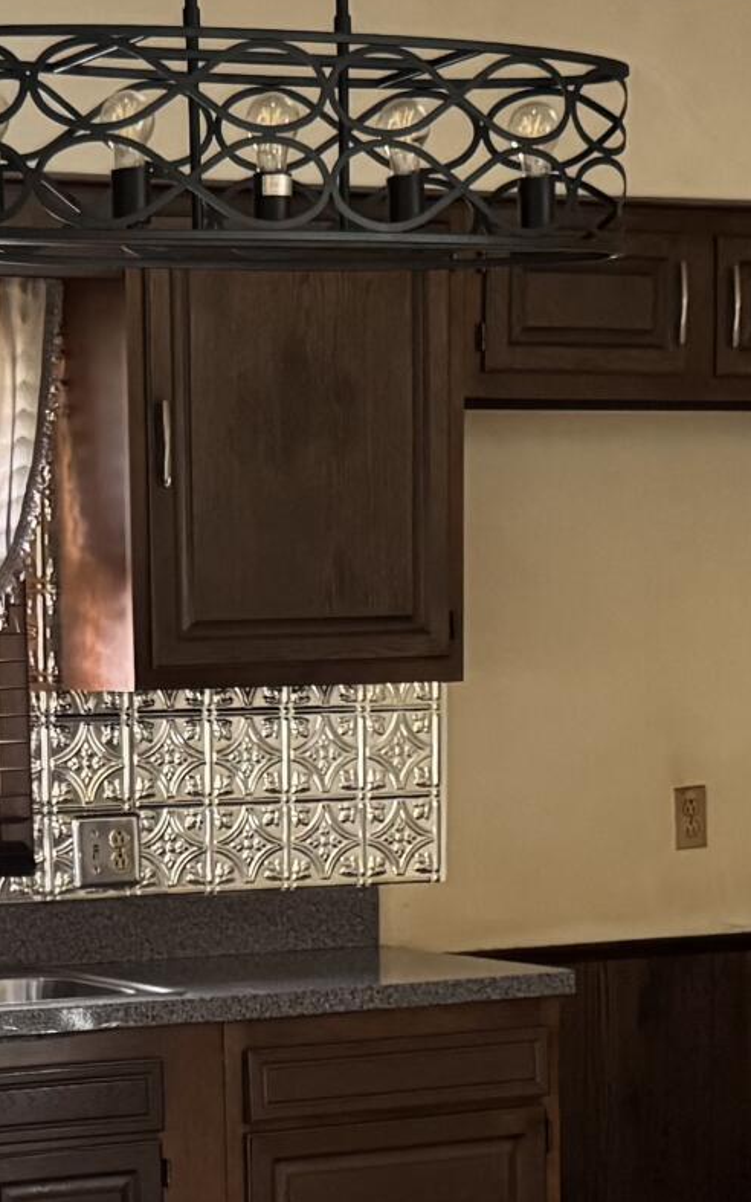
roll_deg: +1.5
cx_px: 137
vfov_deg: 20.7
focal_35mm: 97
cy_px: 1190
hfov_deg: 13.4
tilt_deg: -9.8
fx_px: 3176
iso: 800
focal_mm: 6.76
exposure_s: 1/60
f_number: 1.78
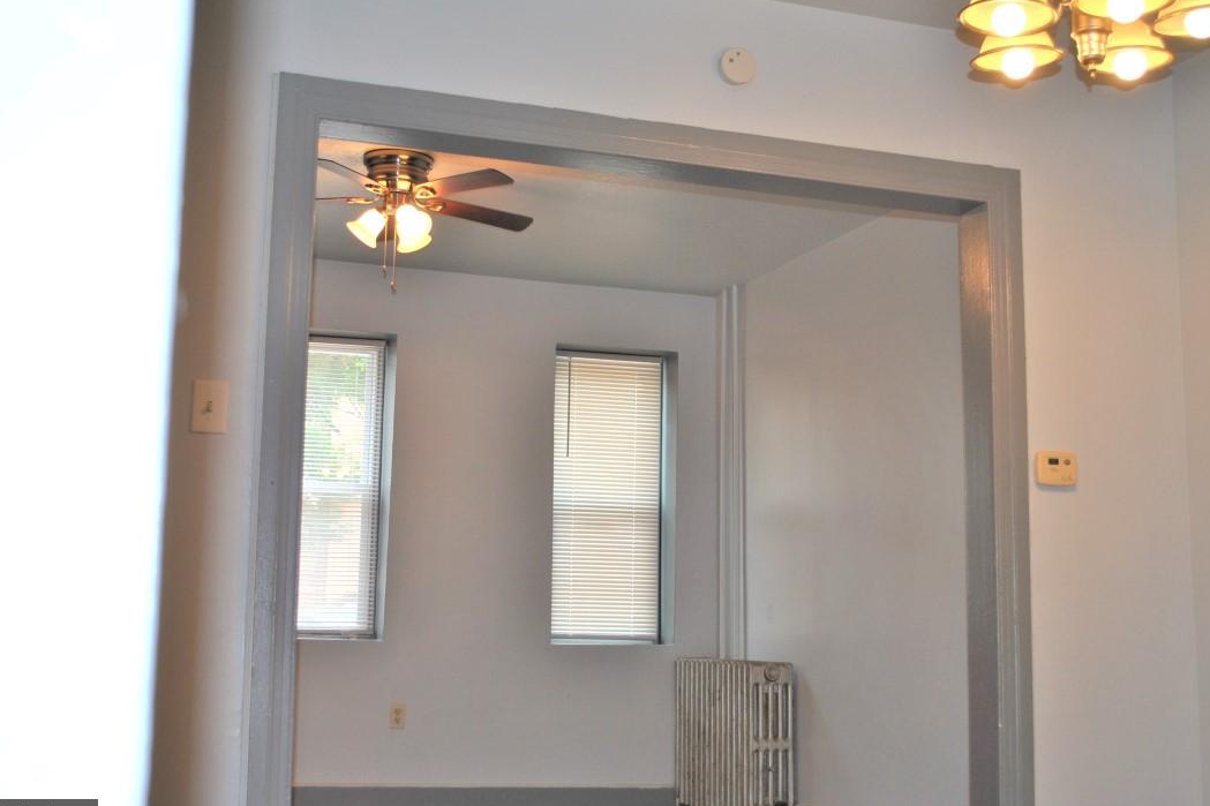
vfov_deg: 29.2
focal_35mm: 46
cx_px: 615
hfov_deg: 42.7
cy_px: 404
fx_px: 1546
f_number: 4.5
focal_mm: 28
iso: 200
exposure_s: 1/60
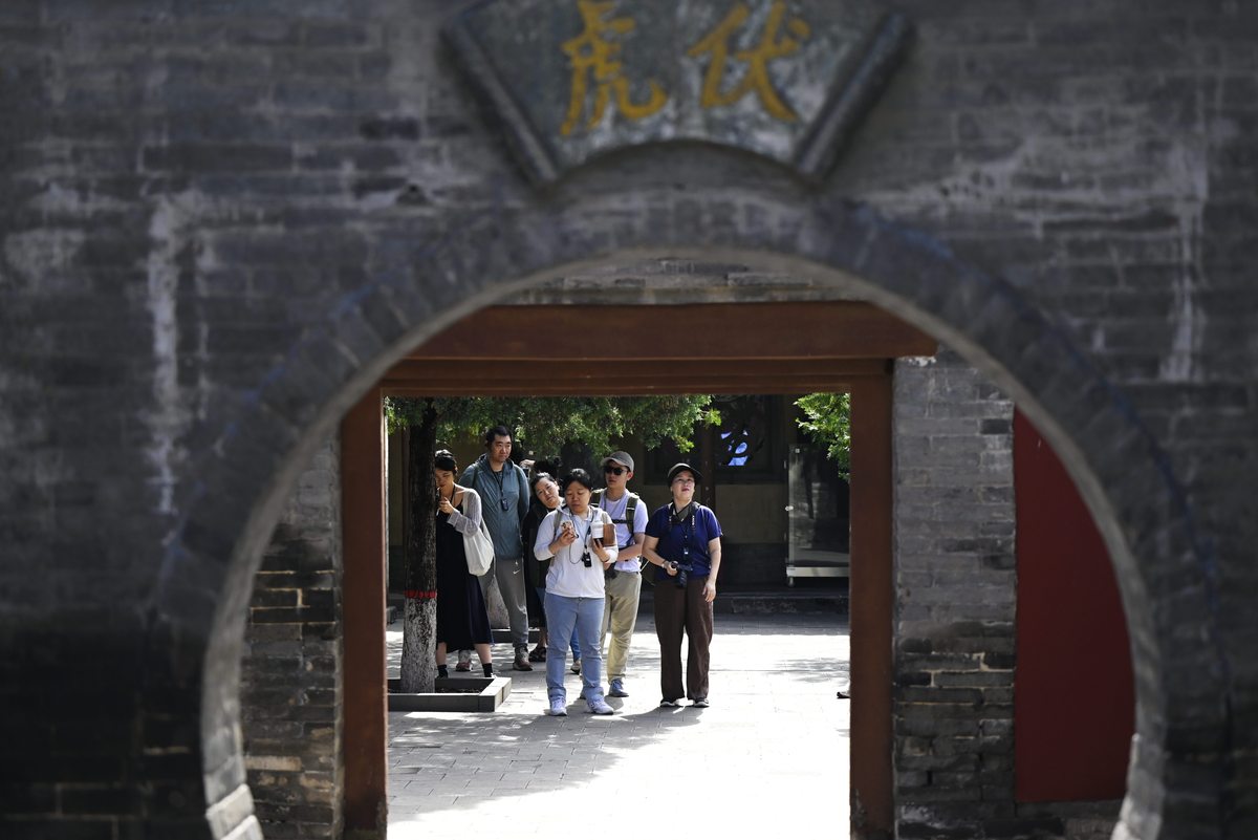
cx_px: 629
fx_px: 2447
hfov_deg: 28.8
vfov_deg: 19.5
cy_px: 420
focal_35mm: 70
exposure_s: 1/1000
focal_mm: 70
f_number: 2.8
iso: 200
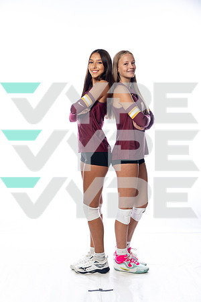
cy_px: 151
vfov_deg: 39.6
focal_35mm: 50
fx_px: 419
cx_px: 100
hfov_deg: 27.0
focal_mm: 50
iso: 640
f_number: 5.6
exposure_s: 1/250
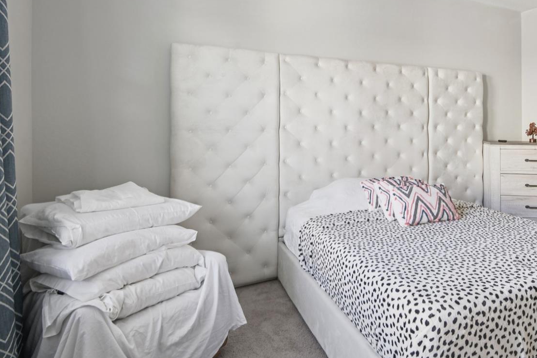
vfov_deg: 54.3
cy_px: 127
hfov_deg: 73.3
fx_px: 343
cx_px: 368
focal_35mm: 23
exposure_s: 1/10
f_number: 8
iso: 400
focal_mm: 16
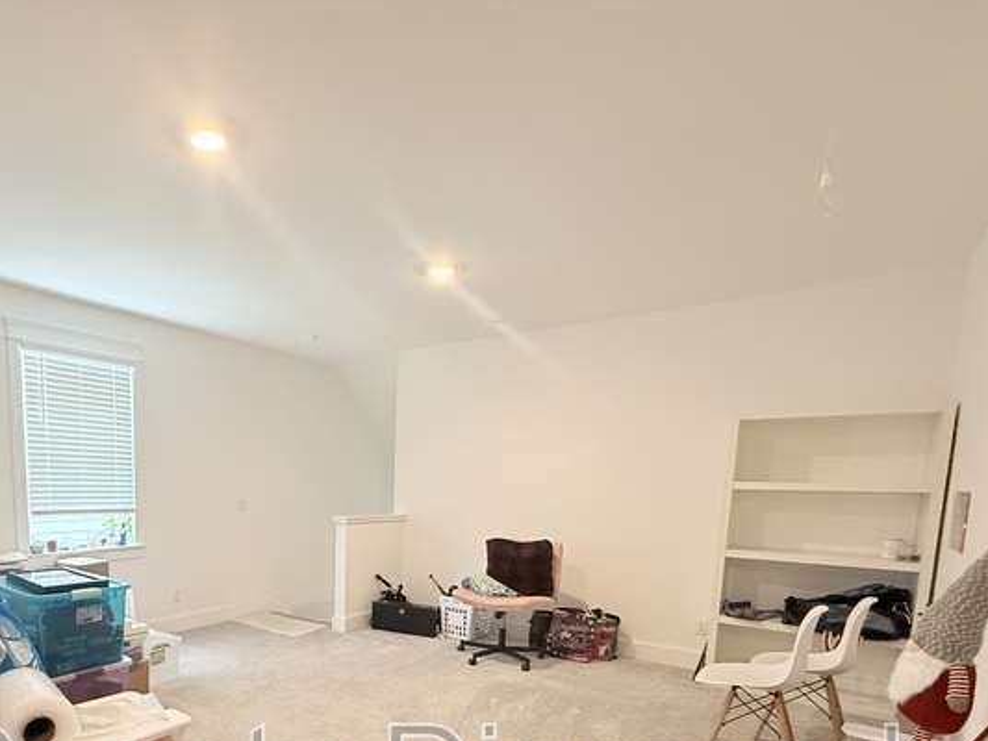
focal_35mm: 21
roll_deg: -0.5
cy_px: 550
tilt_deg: -6.3
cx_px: 324
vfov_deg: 60.2
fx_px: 600
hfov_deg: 76.3
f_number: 2.2
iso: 400
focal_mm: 2.22
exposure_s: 1/120
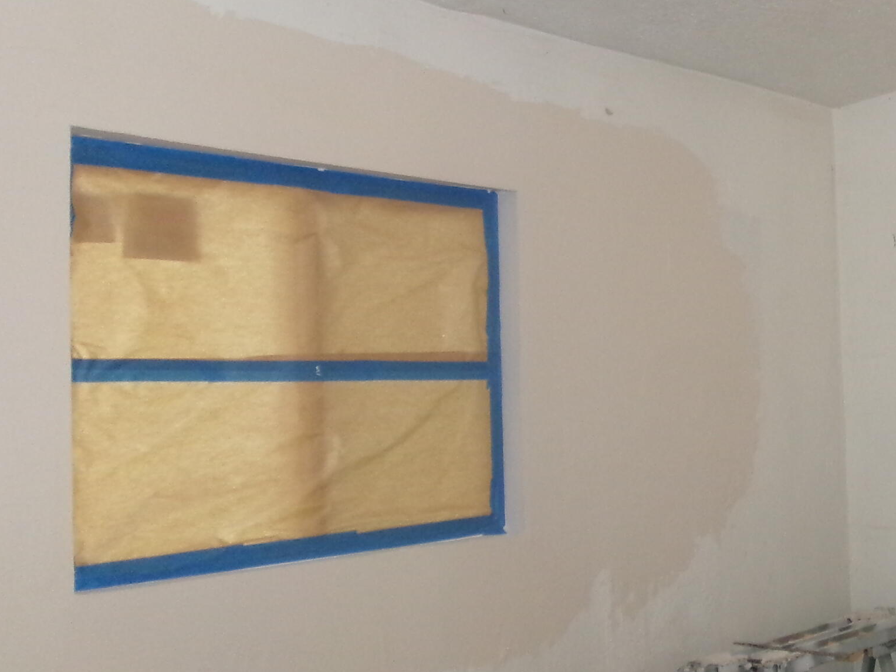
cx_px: 821
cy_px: 334
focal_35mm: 55
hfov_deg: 33.0
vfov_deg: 26.6
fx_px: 1424
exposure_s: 1/34
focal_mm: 5.1
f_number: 3.9
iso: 400
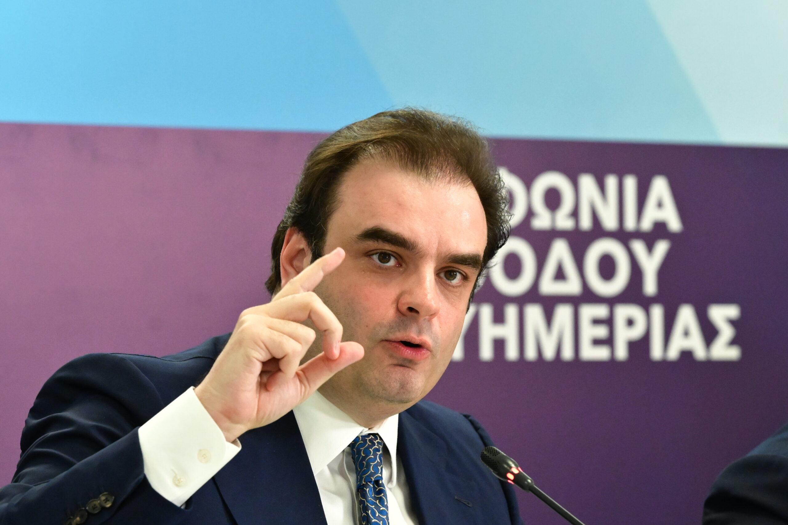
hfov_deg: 8.9
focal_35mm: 232
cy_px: 262
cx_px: 394
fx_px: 5078
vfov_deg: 5.9
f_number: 5.6
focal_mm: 155
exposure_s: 1/320
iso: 6400
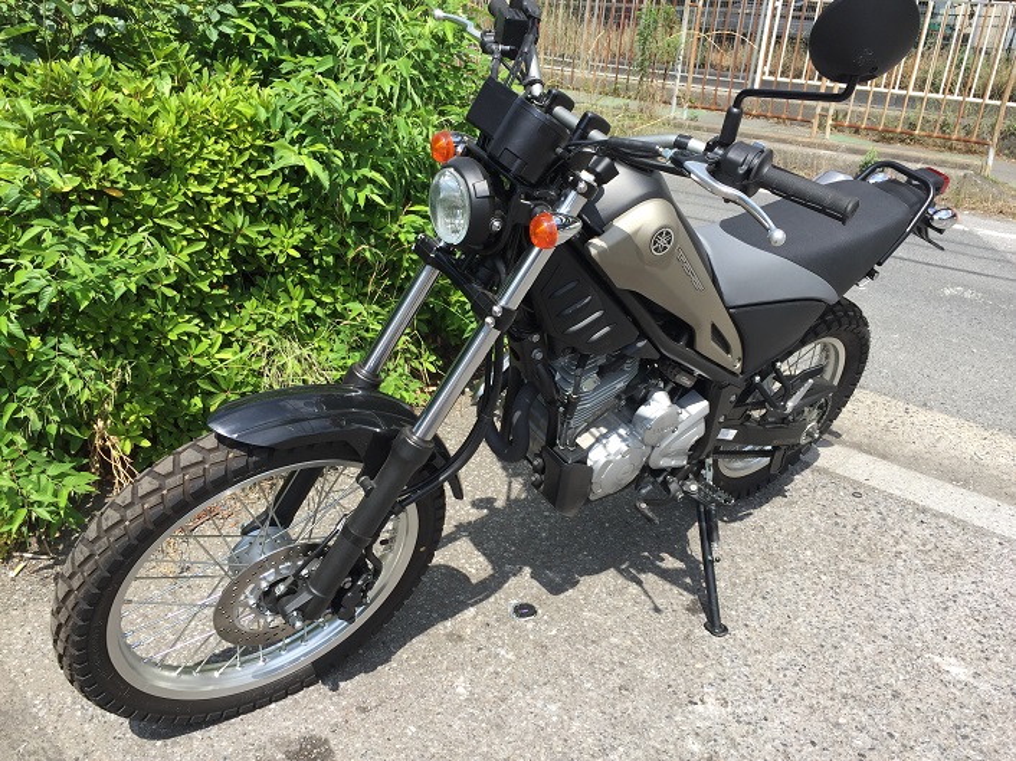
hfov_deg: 61.7
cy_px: 380
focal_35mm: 29
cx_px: 508
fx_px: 851
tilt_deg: -21.9
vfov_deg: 48.2
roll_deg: -6.0
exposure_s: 1/1130
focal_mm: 4.15
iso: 32
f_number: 2.2
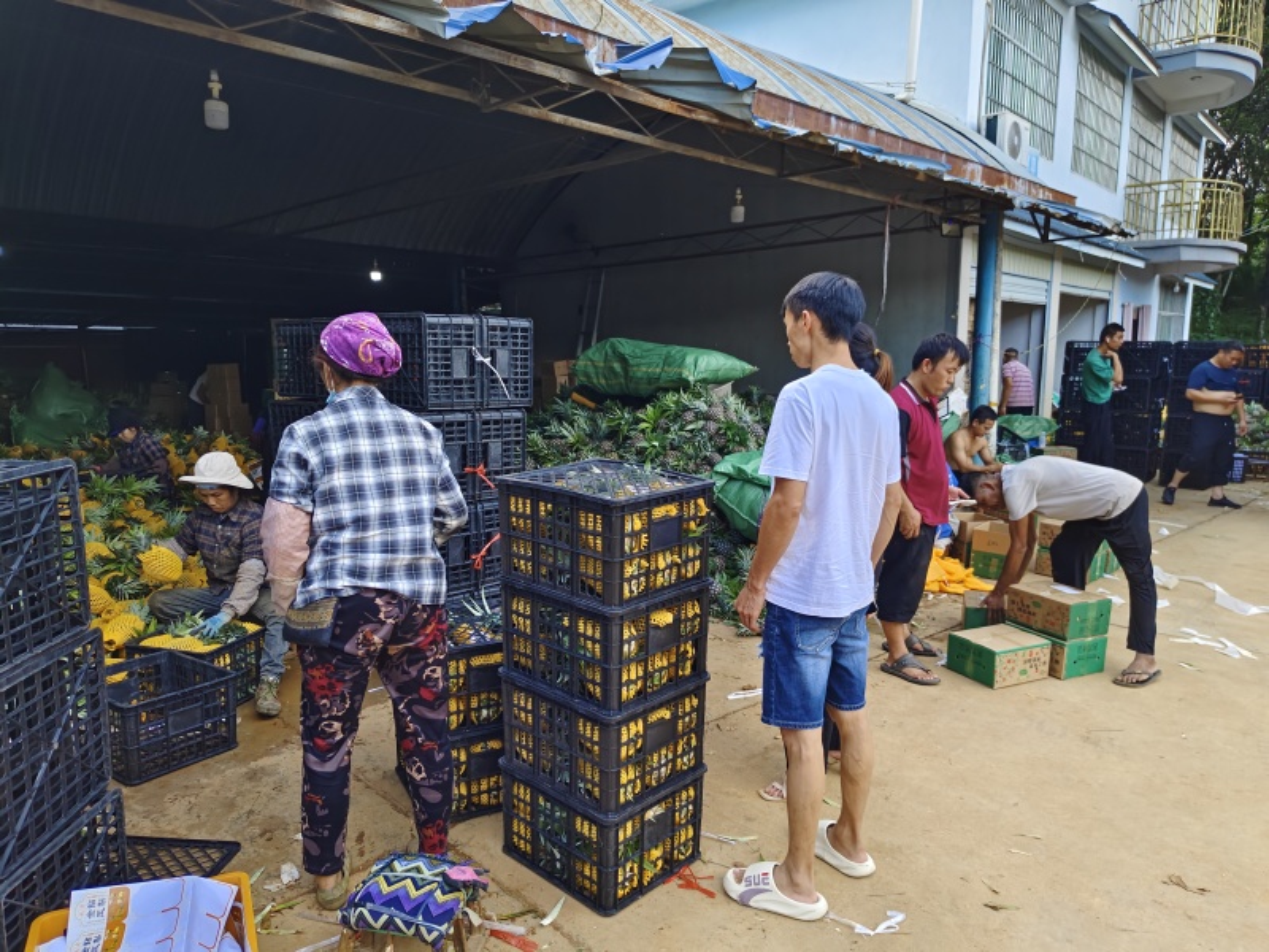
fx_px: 843
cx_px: 634
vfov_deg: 58.9
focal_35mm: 23
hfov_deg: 73.9
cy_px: 476
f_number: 1.88
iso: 80
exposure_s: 1/170
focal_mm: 5.56
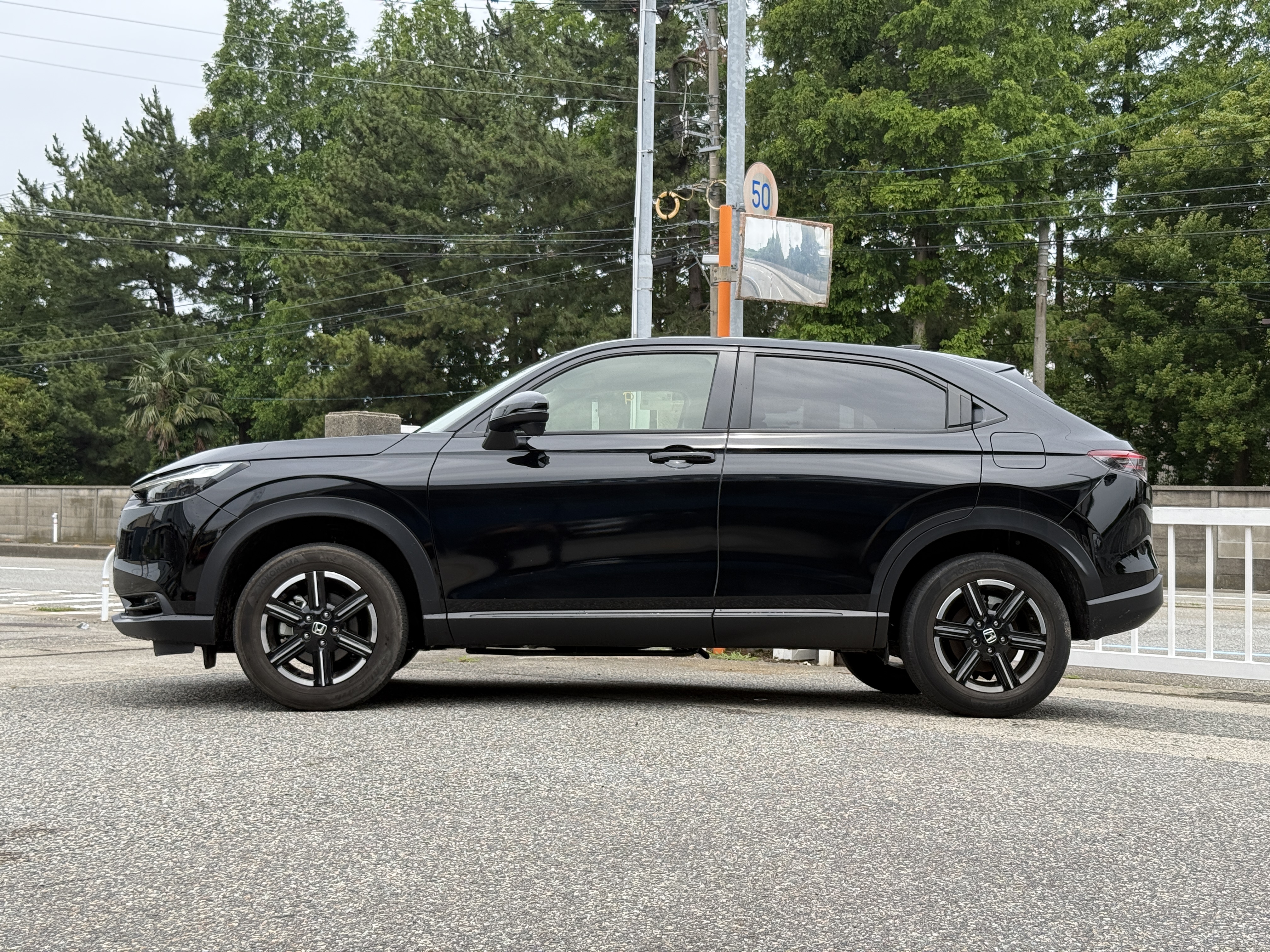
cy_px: 476
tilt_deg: +1.9
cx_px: 635
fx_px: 1761
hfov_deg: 39.7
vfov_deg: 30.3
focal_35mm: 48
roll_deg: -0.8
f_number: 1.78
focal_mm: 6.76
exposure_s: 1/1543
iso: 64
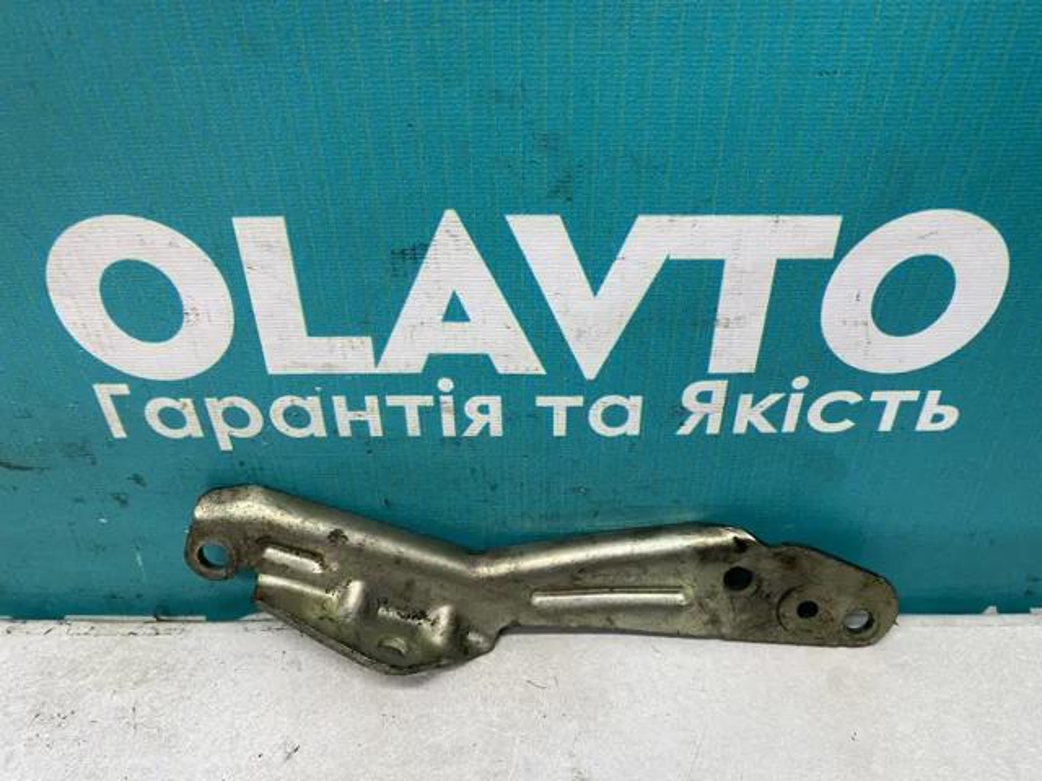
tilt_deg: -36.4
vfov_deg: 53.1
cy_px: 390
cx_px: 521
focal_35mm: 26
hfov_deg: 67.3
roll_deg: +1.2
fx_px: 783
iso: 80
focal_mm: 4.25
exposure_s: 1/50
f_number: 1.8
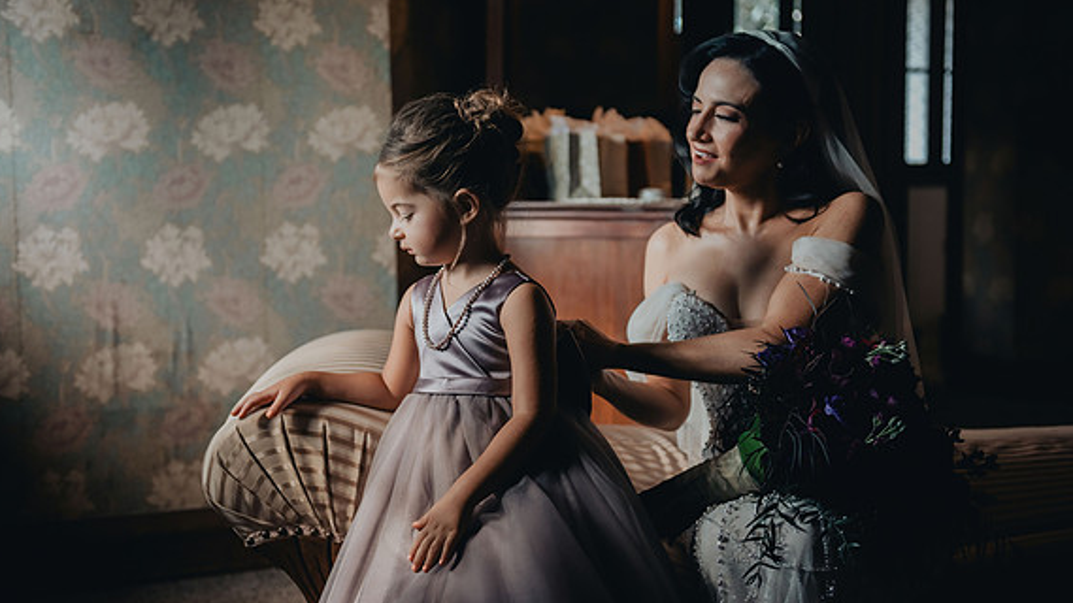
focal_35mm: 47
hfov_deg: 43.7
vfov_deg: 25.4
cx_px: 534
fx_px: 1337
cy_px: 274
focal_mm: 44
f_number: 2.8
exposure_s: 1/320
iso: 1250
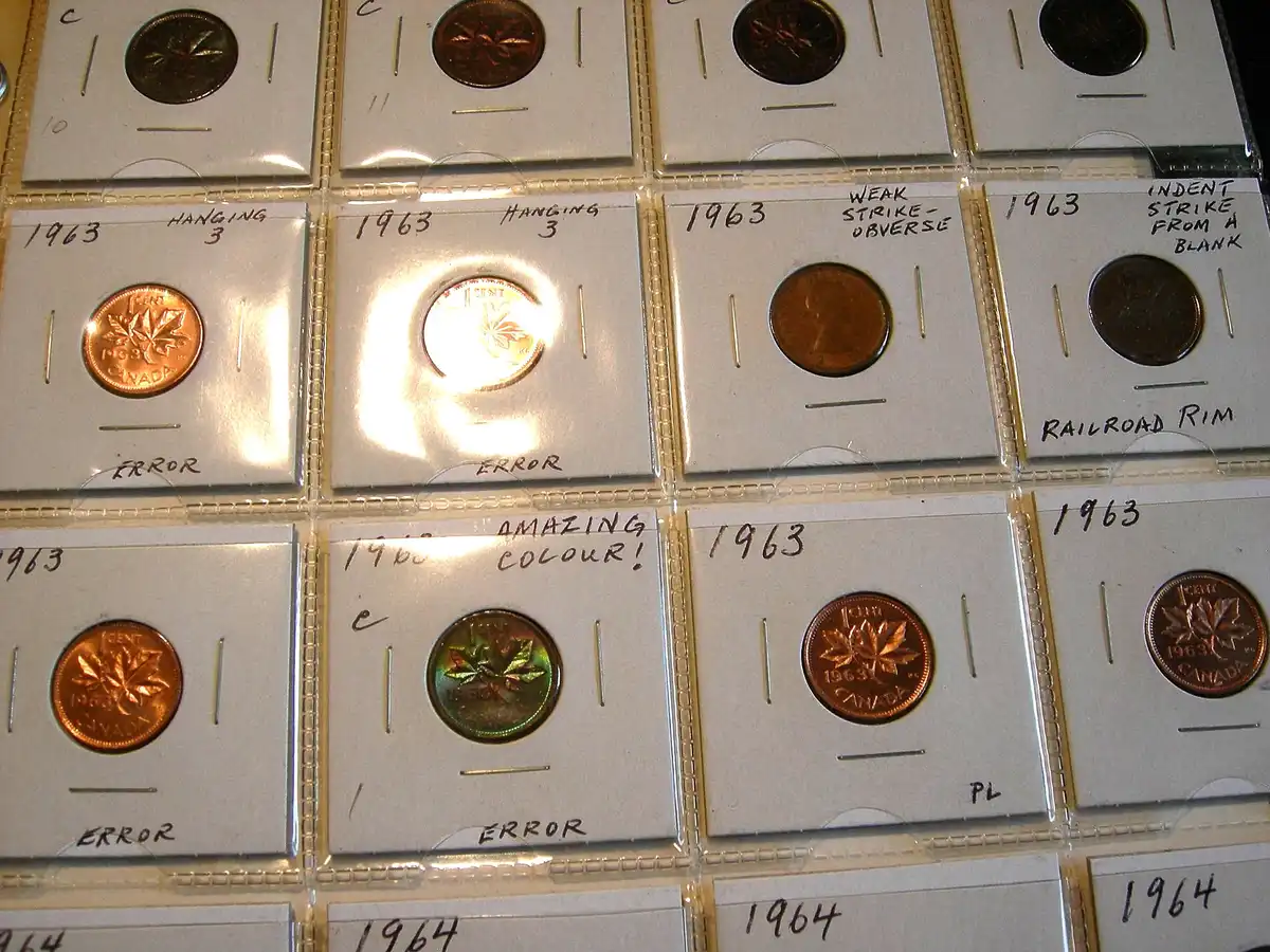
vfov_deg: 39.7
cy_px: 476
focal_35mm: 36
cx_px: 635
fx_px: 1321
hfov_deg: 51.4
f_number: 3.8
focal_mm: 7.5
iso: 64
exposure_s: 1/74.2
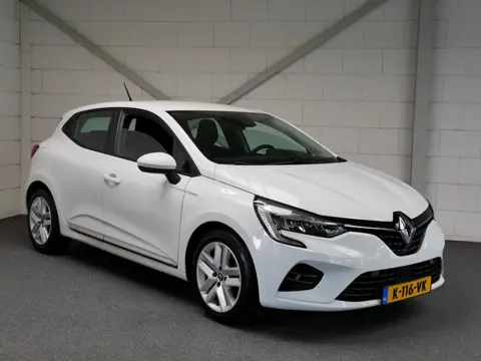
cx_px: 240
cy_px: 180
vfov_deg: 34.3
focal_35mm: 42
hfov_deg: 44.8
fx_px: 584
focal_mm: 21
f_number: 4
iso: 200
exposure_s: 1/60
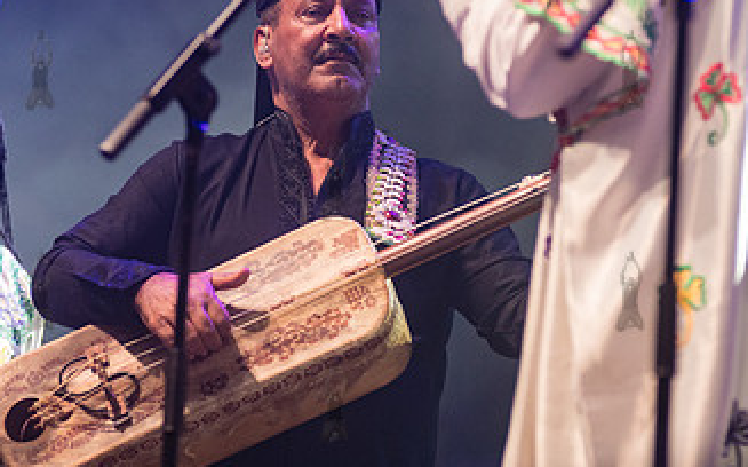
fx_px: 4971
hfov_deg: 8.6
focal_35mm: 244
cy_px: 180
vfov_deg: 5.4
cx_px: 334
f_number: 3.2
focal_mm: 135
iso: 2500
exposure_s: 1/800
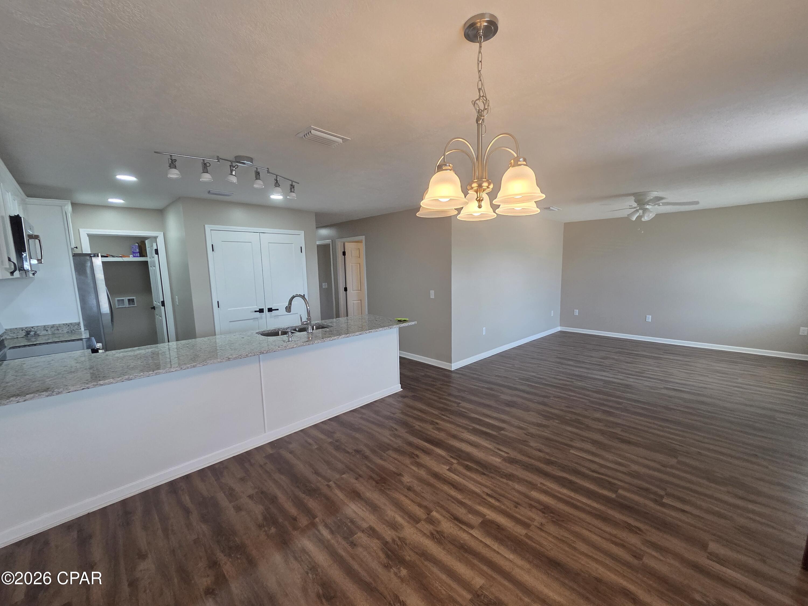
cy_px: 303
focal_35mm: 13
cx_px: 404
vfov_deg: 89.9
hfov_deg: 106.2
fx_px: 303
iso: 200
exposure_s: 1/120
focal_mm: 2.2
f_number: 2.2
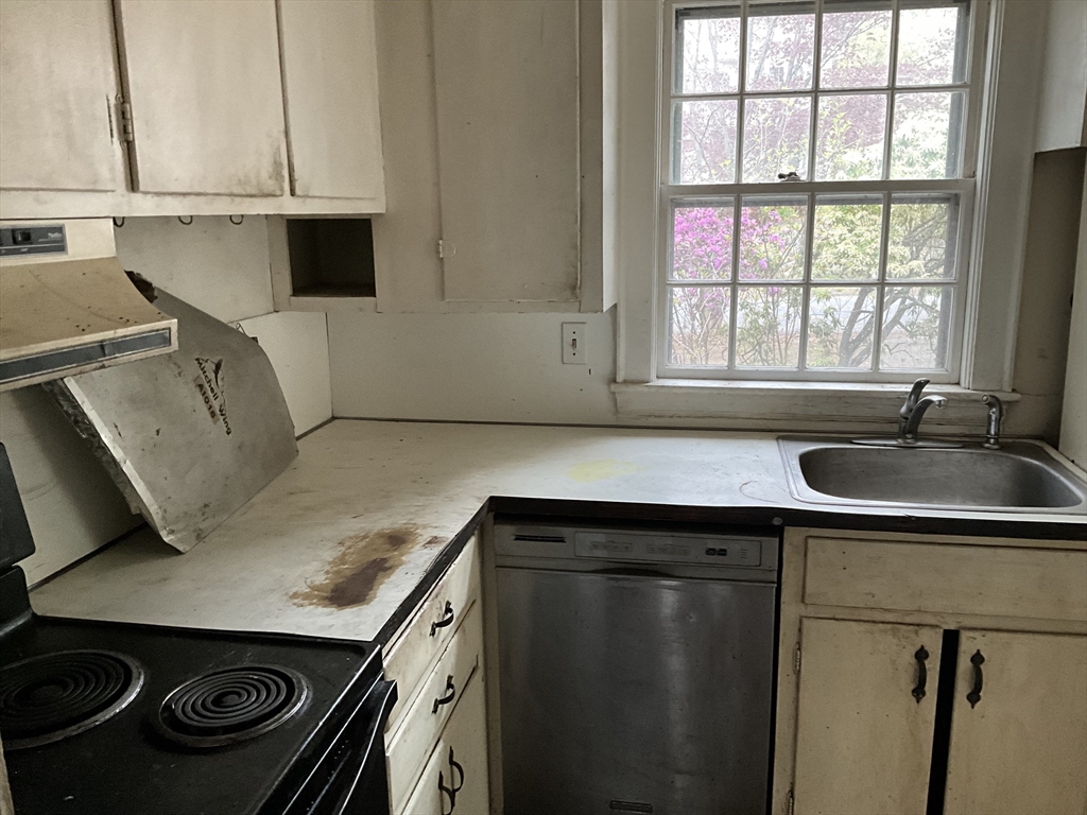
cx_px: 544
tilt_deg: -11.9
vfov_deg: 48.2
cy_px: 408
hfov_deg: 61.7
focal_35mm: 29
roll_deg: +0.8
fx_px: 911
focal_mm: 3
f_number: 1.8
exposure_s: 1/60
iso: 160
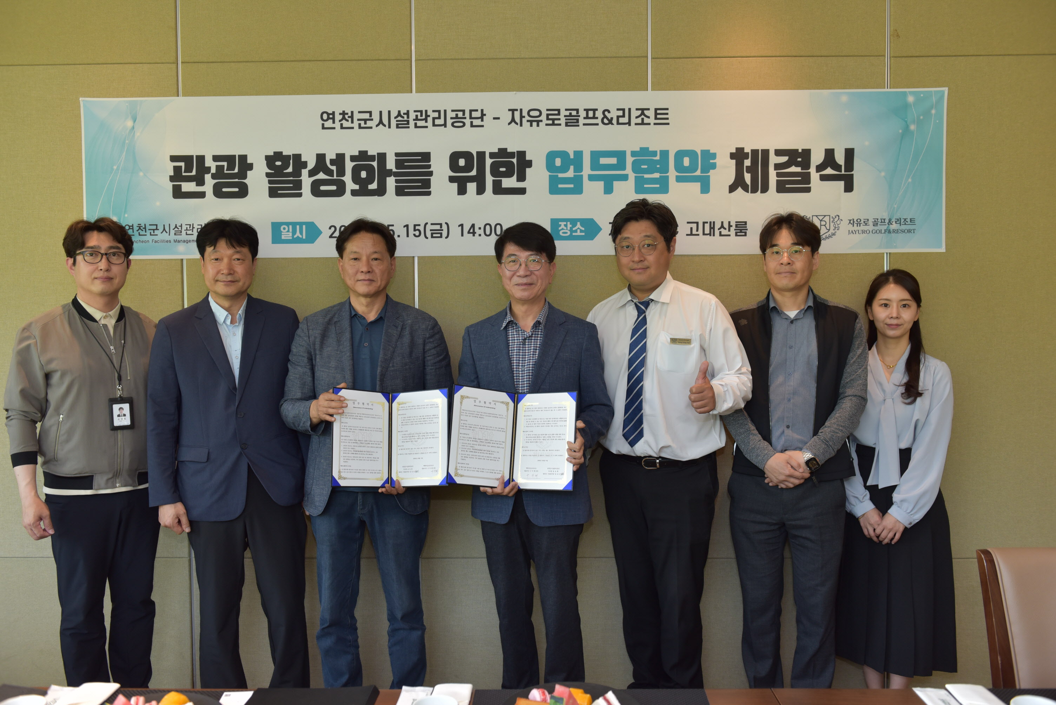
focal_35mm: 31
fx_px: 910
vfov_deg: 42.4
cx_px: 528
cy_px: 352
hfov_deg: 60.3
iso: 560
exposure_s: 1/200
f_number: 4
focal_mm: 31
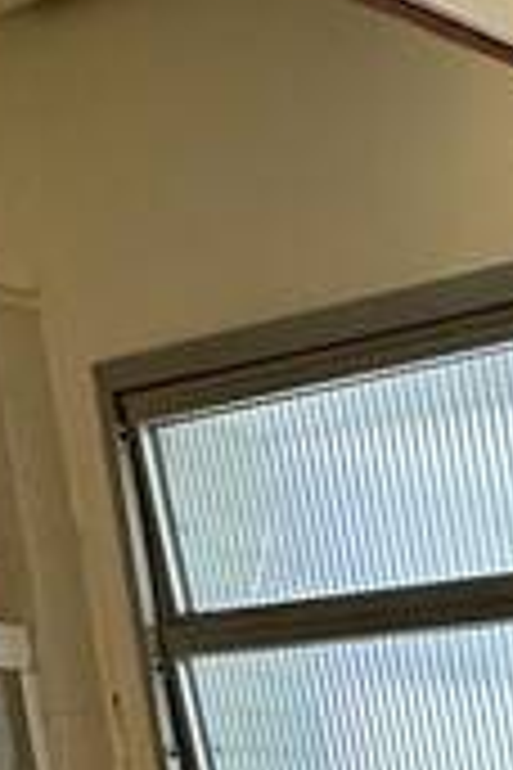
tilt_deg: -16.0
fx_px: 1966
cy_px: 1563
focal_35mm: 92
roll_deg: -1.6
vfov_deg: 16.5
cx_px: 1539
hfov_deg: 10.5
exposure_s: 1/120
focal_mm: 2.22
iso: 64
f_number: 2.2
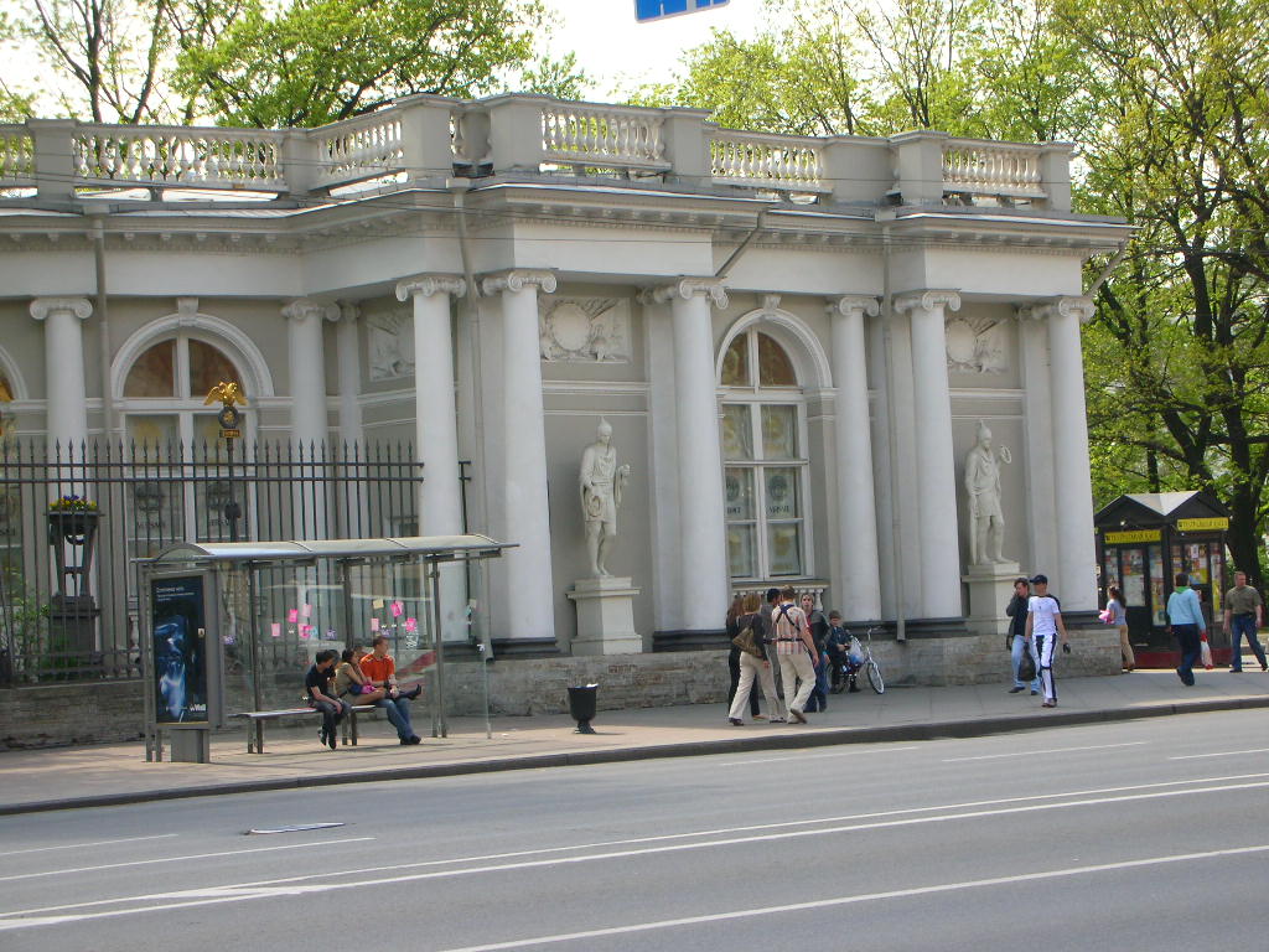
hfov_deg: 22.8
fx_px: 3153
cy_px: 476
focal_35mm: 86
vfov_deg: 17.2
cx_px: 634
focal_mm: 14.3
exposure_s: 1/158
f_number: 4.8
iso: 50
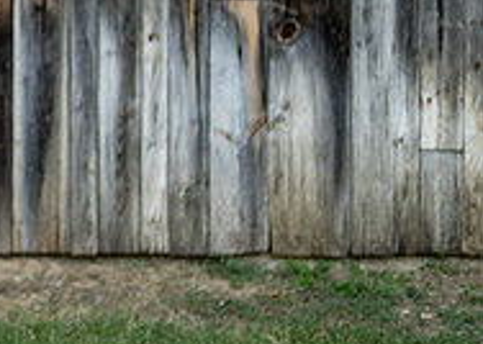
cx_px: -259
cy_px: 10
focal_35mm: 162
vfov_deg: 8.8
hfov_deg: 11.8
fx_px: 2221
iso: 100
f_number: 1.2
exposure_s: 1/1600
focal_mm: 50
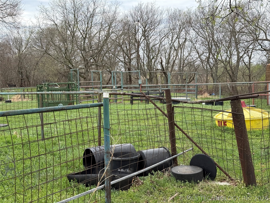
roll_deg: +1.1
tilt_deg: -4.6
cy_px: 102
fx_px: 374
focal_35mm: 48
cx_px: 135
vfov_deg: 30.3
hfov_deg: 39.7
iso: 80
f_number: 1.78
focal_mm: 6.76
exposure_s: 1/2342
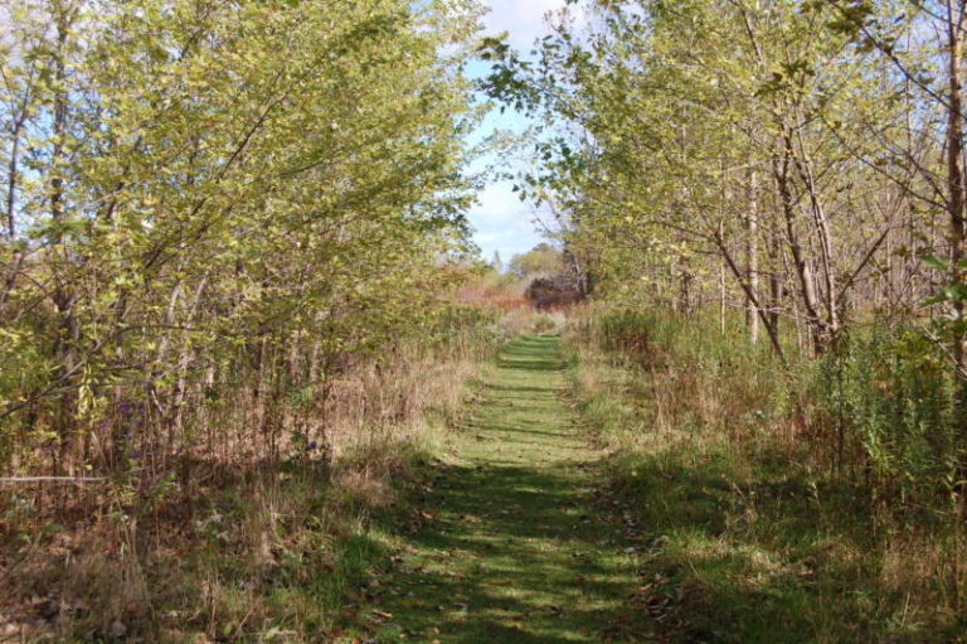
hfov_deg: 38.9
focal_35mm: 51
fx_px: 1369
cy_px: 322
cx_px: 484
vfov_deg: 26.4
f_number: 8
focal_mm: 34
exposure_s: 1/250
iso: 200
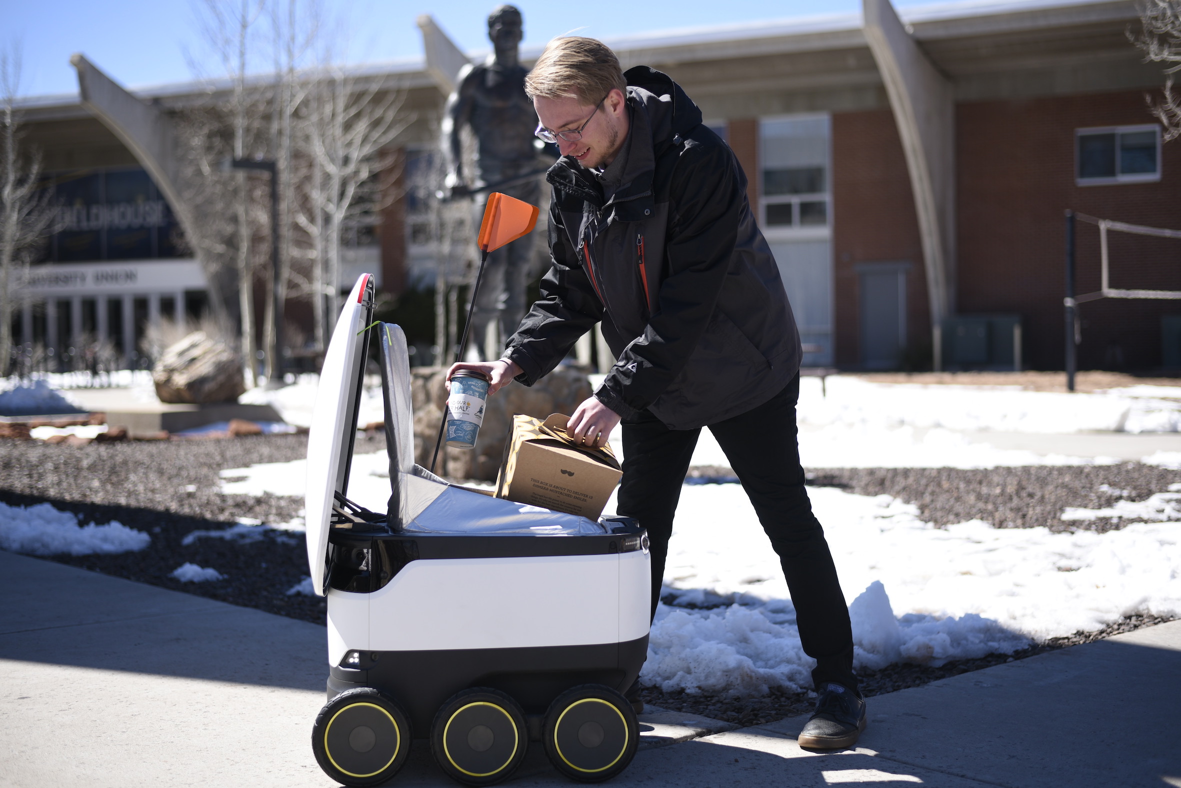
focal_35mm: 50
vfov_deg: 27.0
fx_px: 1641
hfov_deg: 39.6
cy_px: 394
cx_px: 590
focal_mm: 50
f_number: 2.2
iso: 100
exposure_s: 1/2000
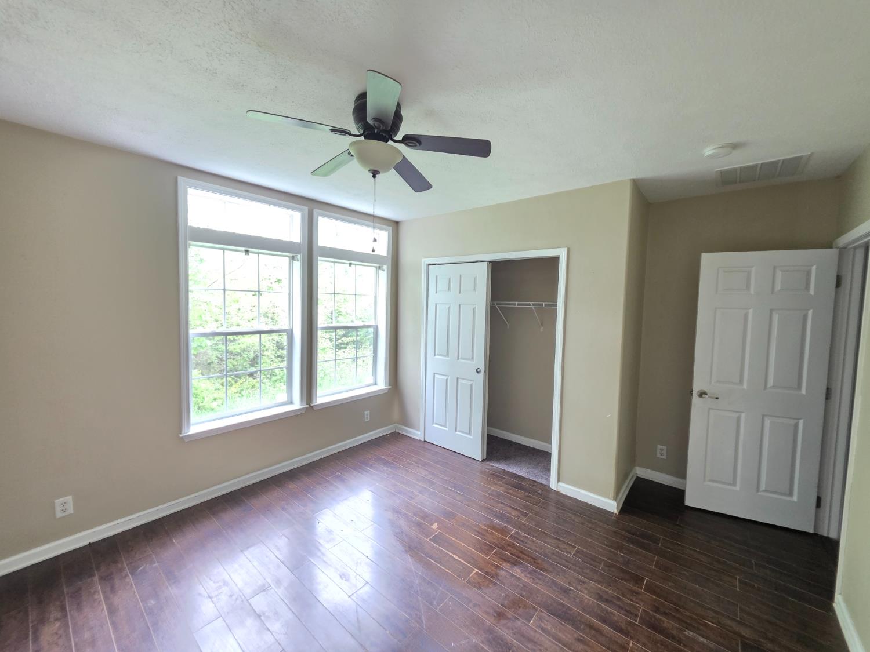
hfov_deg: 106.2
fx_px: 327
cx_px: 435
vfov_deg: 89.9
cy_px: 326
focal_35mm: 13
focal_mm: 2.2
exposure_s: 1/60
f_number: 1.9
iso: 500
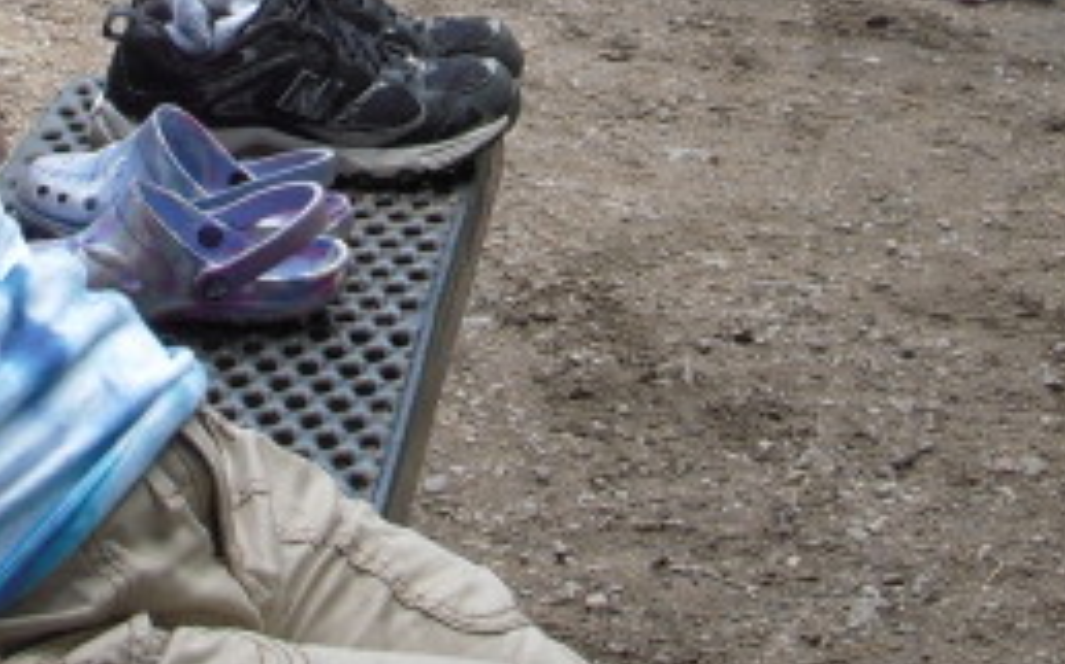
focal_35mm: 125
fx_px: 3627
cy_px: -330
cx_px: 392
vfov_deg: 10.1
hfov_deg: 16.7
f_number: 3.3
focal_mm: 6.3
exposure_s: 1/80
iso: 100
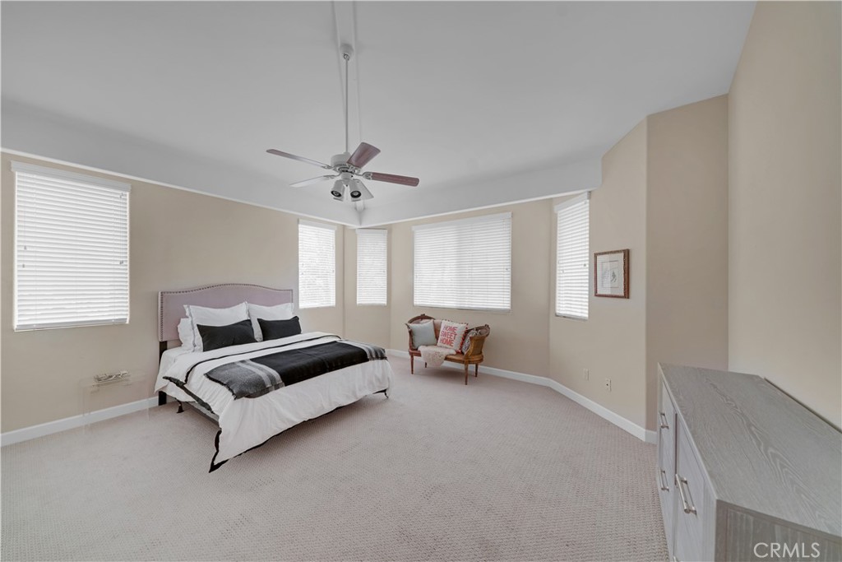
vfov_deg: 90.0
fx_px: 281
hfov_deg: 112.6
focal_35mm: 12
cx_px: 421
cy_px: 281
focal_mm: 12
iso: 100
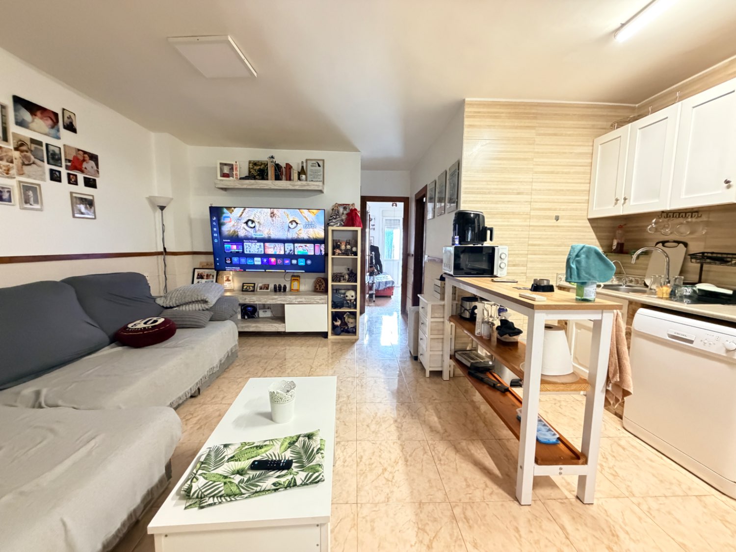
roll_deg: +1.8
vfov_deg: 85.7
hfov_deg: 102.1
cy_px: 276
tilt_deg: -6.8
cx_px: 368
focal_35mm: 14
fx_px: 298
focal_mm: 2.22
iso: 640
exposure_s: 1/50
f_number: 2.2
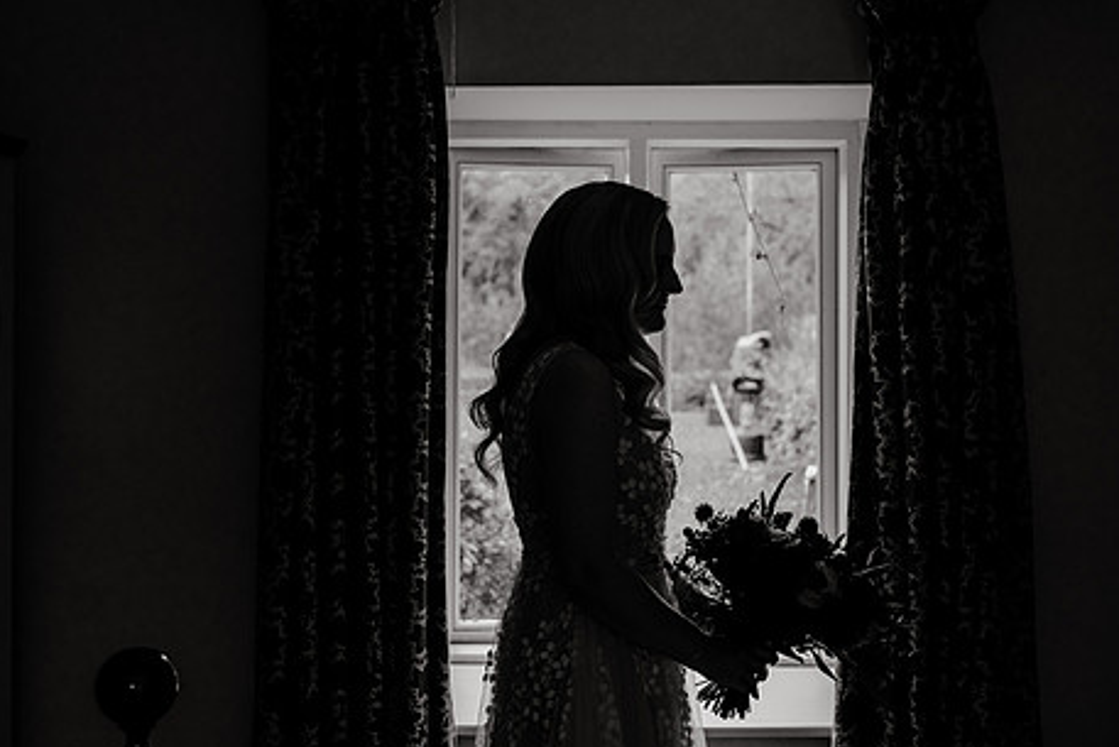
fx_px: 1586
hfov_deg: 38.9
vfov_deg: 26.4
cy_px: 297
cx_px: 595
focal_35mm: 51
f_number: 3.2
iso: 640
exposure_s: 1/200
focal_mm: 35
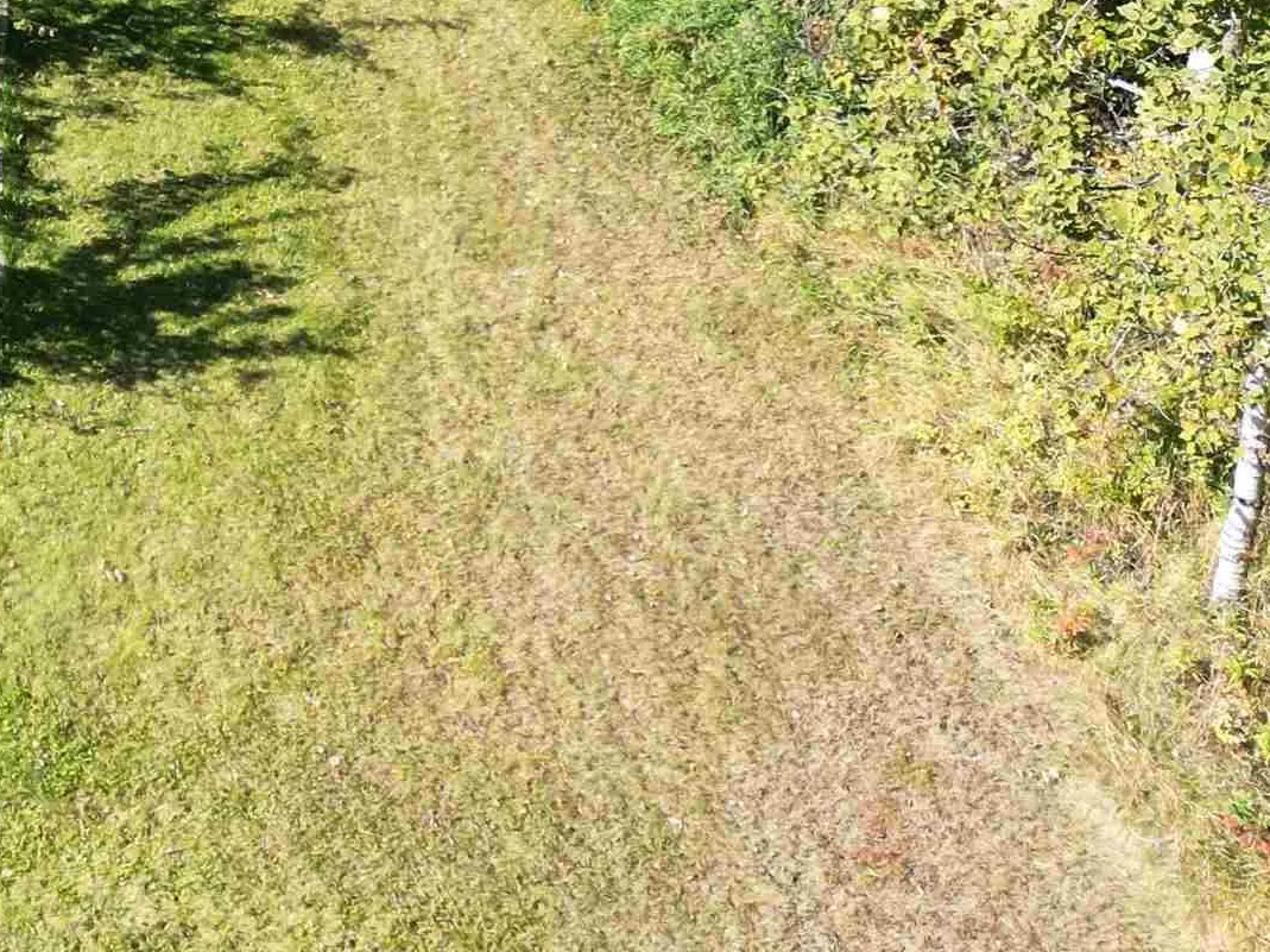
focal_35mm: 69
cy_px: -75
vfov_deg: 20.4
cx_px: -283
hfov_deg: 25.2
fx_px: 2531
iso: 100
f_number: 1.7
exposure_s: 1/1000
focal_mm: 6.72
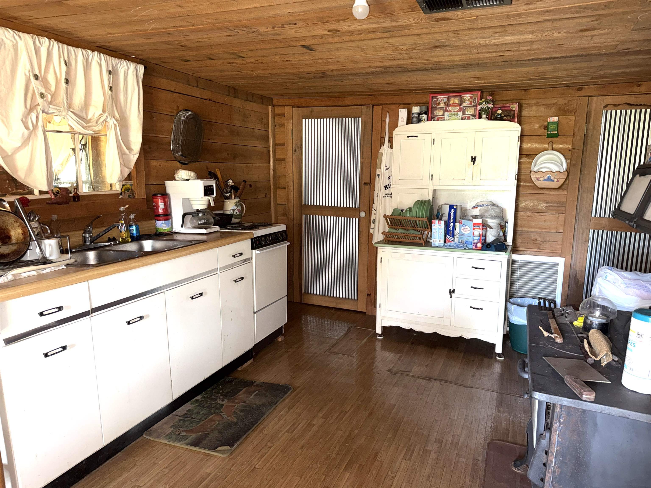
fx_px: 451
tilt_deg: -8.5
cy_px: 244
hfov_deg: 71.6
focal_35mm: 24
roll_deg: -1.6
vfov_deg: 56.8
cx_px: 326
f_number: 1.78
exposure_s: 1/17
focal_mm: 6.76
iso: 125
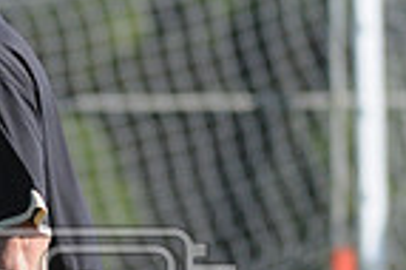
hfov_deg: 1.7
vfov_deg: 1.1
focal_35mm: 1218
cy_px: 334
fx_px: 13720
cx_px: -119
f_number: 4
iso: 640
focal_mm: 200
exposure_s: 1/3200
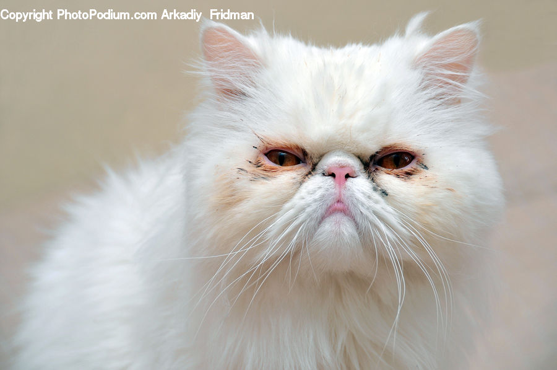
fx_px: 2433
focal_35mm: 158
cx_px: 278
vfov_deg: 8.7
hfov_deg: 13.1
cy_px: 185
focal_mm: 105
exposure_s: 1/60
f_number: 5.6
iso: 200
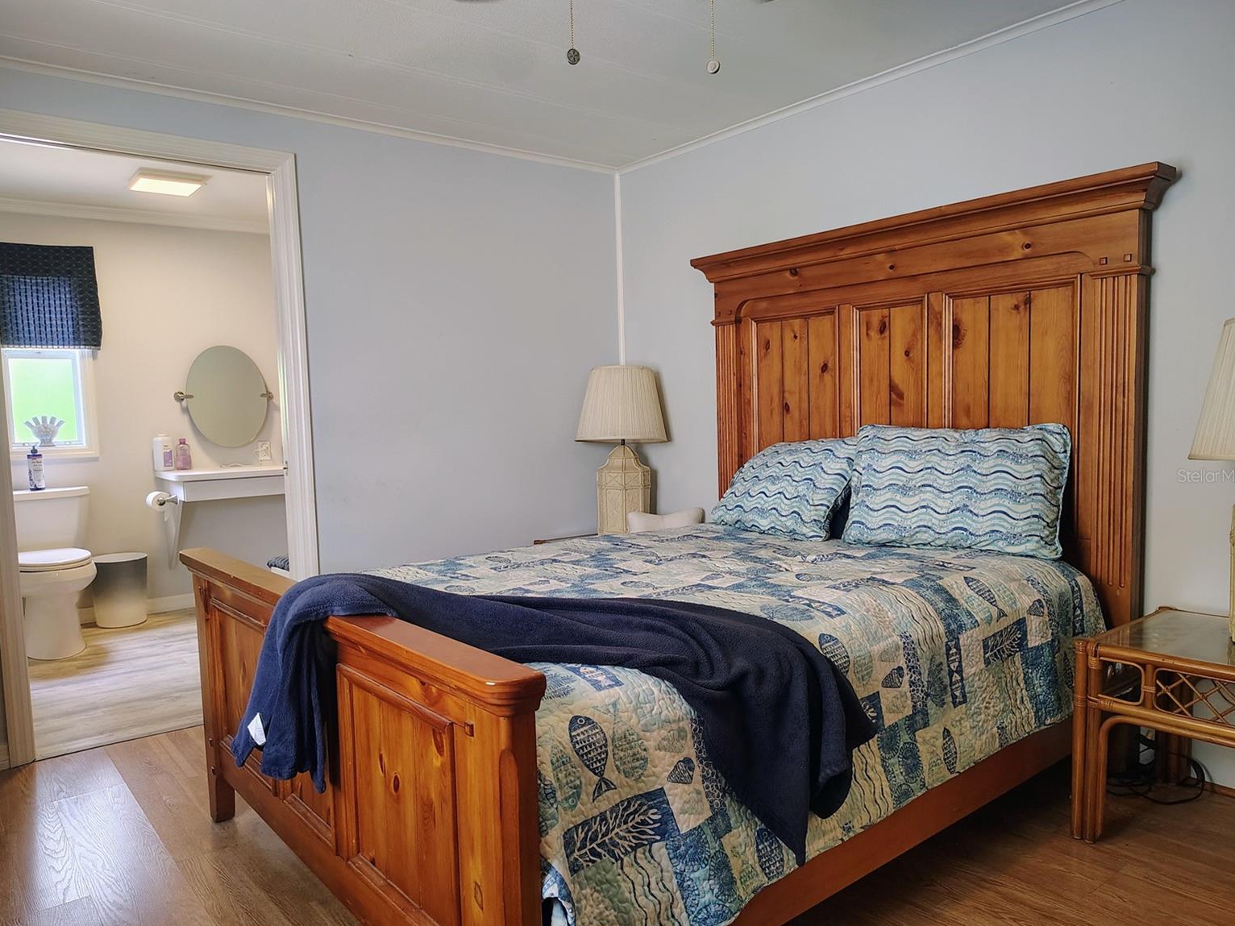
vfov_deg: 54.9
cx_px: 611
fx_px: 892
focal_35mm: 25
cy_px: 475
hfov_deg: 69.4
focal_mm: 5.56
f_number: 1.8
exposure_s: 1/60
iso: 1038
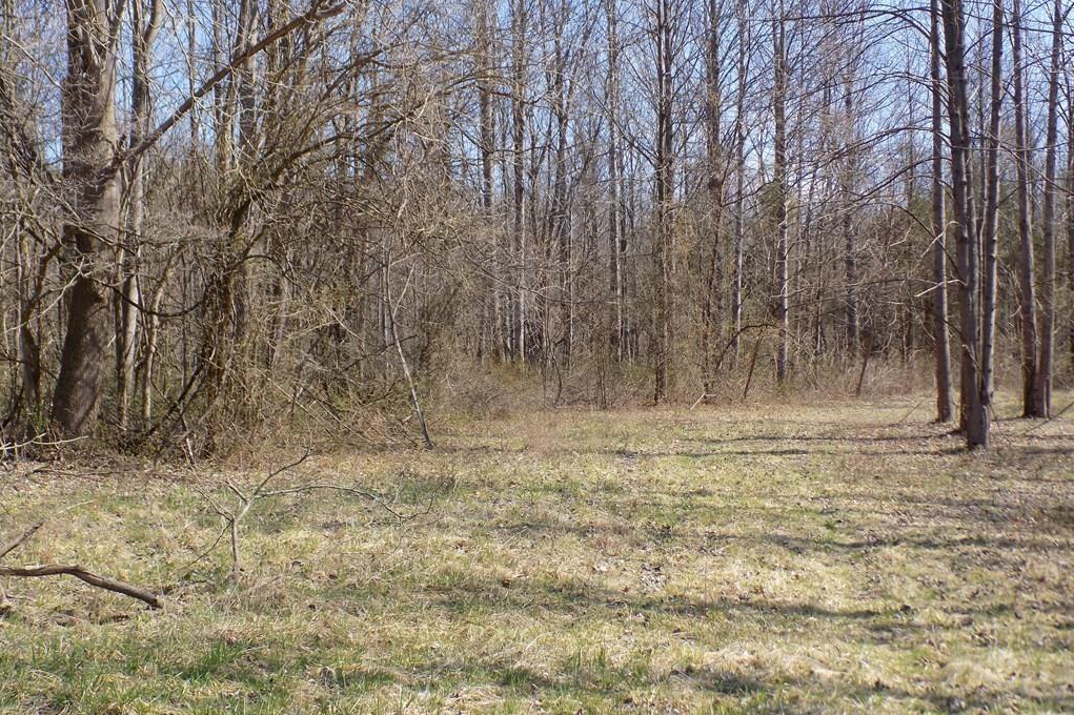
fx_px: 1431
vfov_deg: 28.1
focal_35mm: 48
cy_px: 370
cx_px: 536
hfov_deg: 41.1
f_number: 3.7
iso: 80
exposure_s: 1/320
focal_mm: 8.1
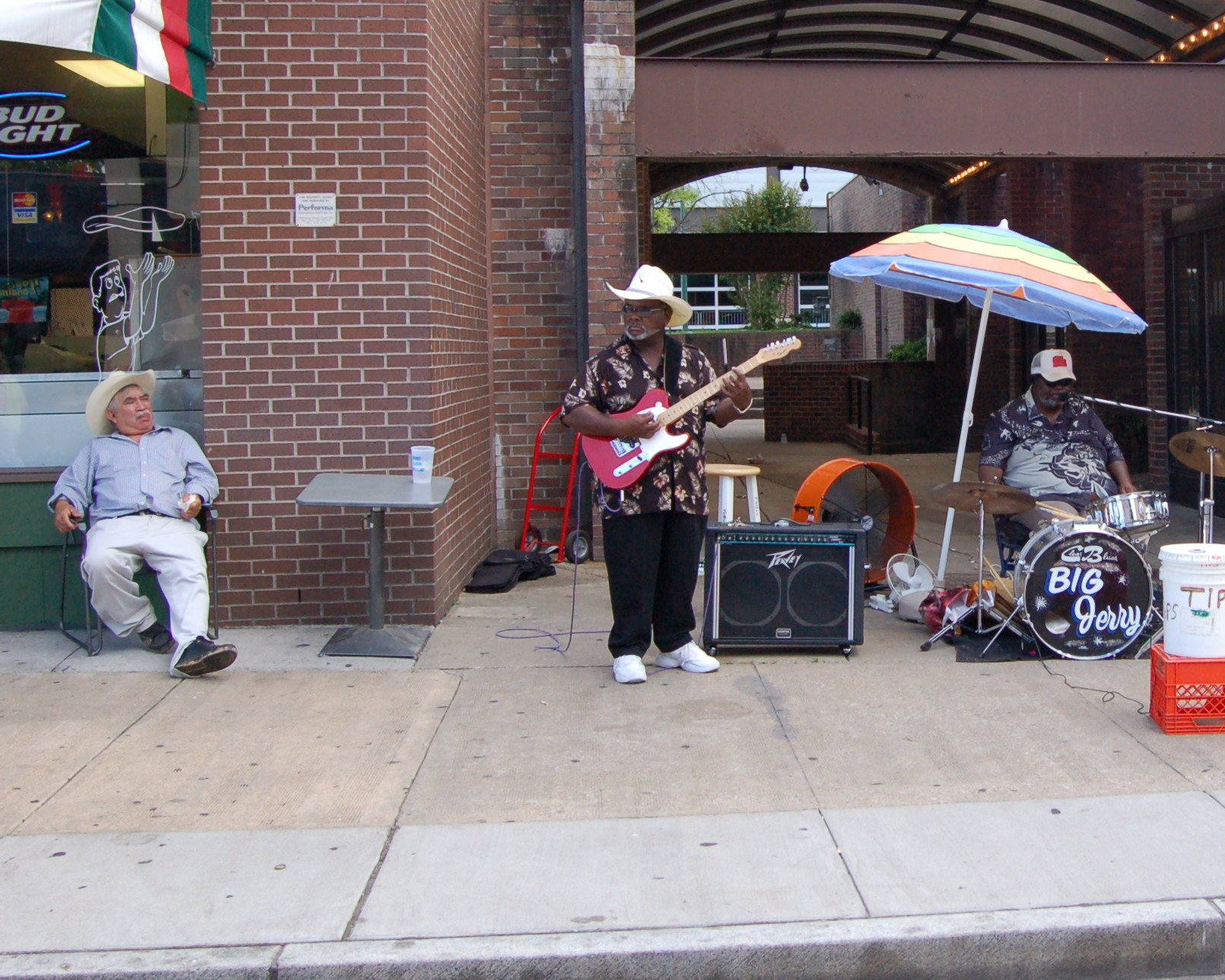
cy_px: 336
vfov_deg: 31.9
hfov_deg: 37.8
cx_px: 1018
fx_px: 1704
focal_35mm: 47
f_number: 7.1
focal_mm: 18
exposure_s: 1/200
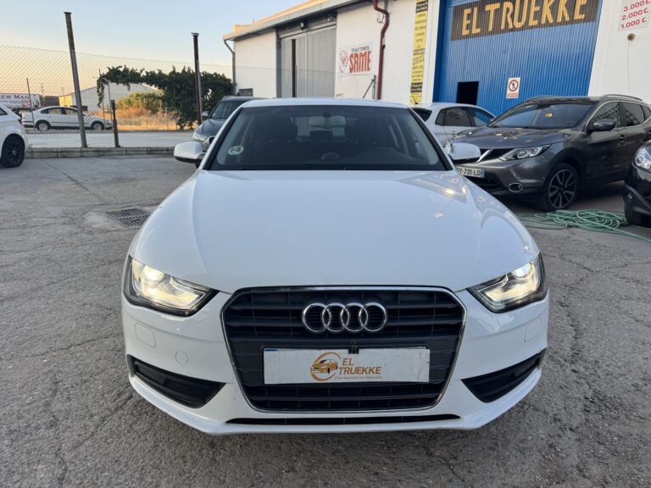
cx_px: 326
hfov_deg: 71.6
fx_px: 451
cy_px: 244
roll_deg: -1.5
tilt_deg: -14.0
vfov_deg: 56.8
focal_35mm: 24
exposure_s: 1/539
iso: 80
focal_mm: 6.76
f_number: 1.78
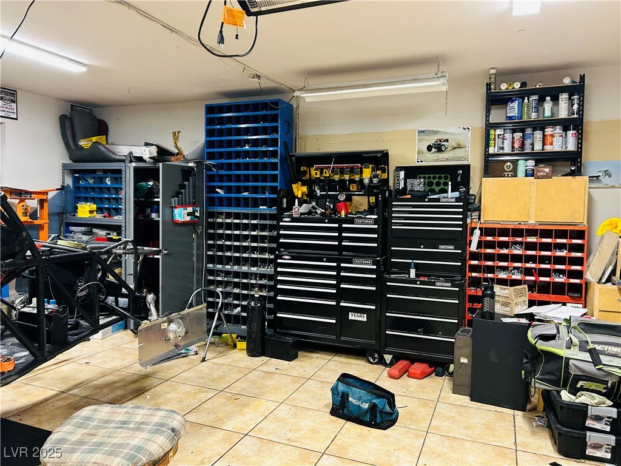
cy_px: 233
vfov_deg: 53.1
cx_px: 310
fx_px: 466
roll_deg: -0.7
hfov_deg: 67.3
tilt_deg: -1.7
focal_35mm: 26
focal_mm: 5.7
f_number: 1.5
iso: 250
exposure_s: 1/60
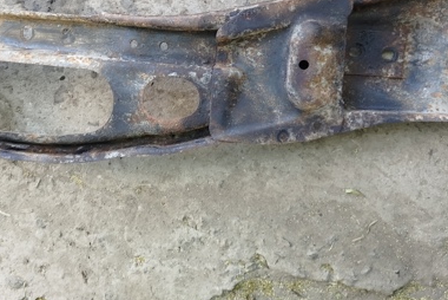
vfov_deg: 30.9
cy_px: 47
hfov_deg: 46.1
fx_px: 523
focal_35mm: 42
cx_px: 174
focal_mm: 5.31
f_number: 1.7
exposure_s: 1/50
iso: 200
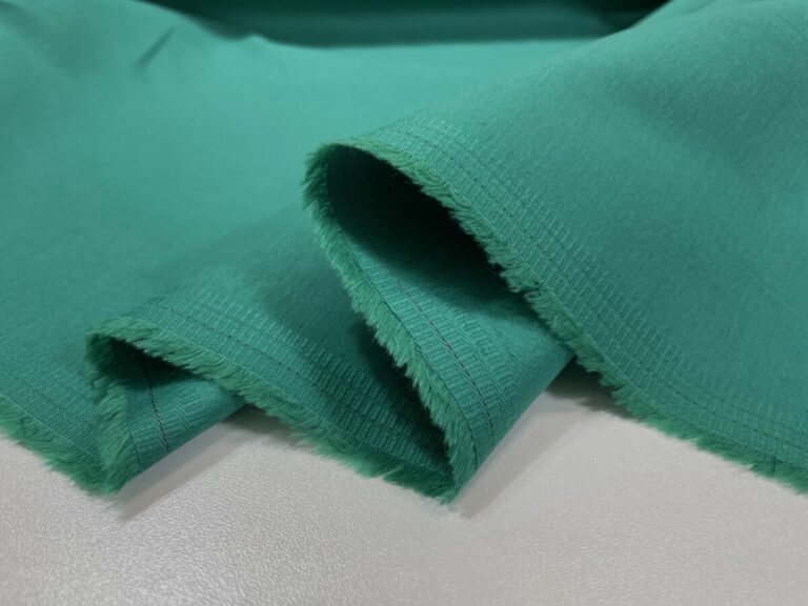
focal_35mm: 26
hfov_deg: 67.3
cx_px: 404
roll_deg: -0.9
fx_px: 607
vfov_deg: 53.1
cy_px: 303
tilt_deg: -37.5
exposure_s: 1/100
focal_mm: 4.2
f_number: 1.6
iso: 80
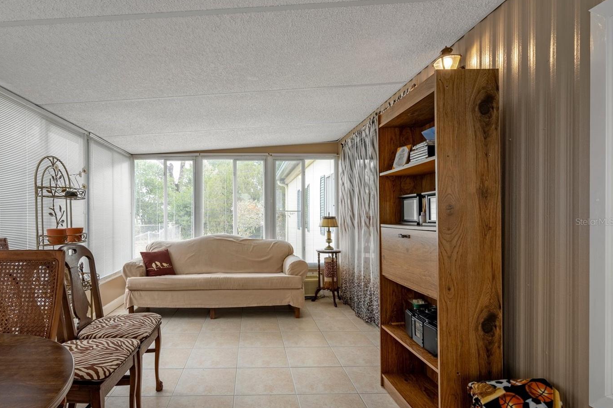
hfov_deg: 83.3
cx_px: 255
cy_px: 222
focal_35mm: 20
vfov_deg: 61.8
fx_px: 340
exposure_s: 1/160
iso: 400
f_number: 8
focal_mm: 17
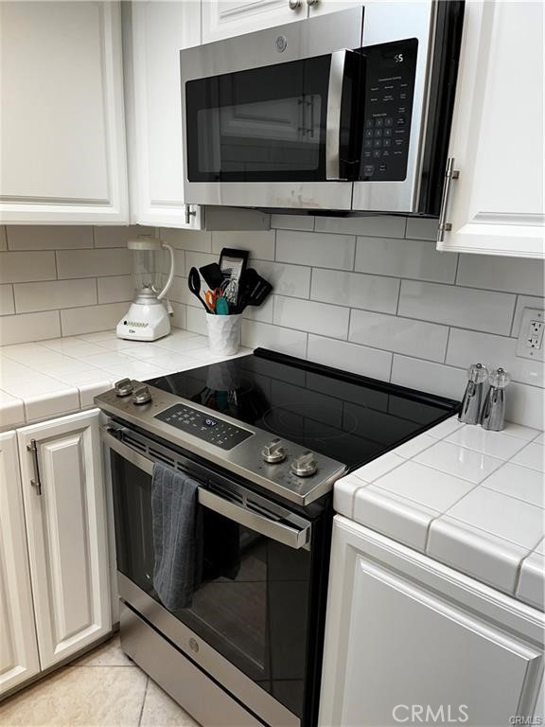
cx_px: 272
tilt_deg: -17.1
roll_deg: -1.9
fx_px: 546
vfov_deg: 67.3
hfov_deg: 53.1
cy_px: 364
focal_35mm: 26
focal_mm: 5.1
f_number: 1.6
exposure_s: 1/120
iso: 125
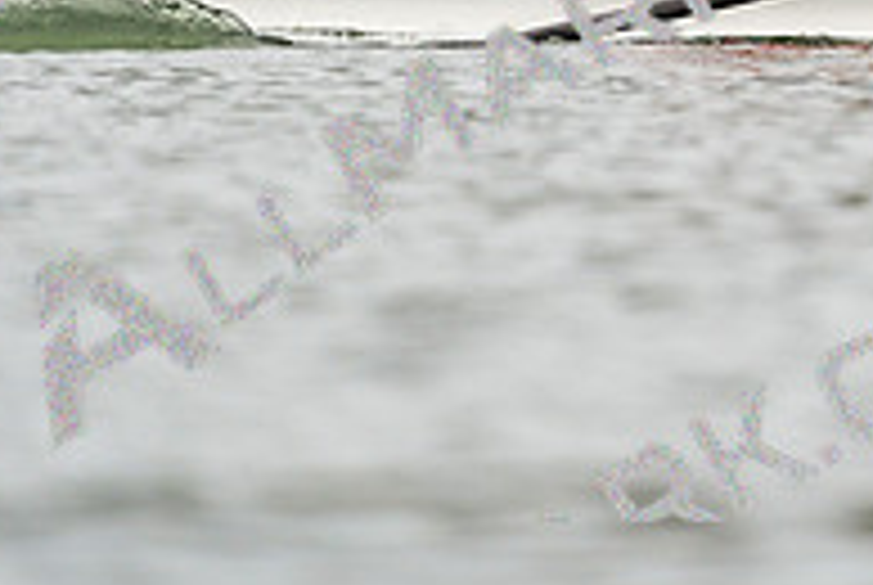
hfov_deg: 1.2
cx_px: 950
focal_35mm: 1790
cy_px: -250
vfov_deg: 0.8
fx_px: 43473
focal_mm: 600
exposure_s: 1/2000
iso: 400
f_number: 6.3
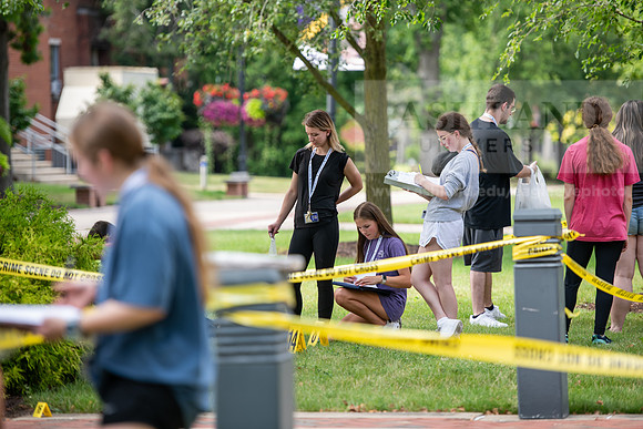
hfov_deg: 11.7
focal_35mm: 175
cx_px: 322
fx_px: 3126
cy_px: 214
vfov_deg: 7.9
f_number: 3.2
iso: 200
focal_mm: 175
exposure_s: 1/400
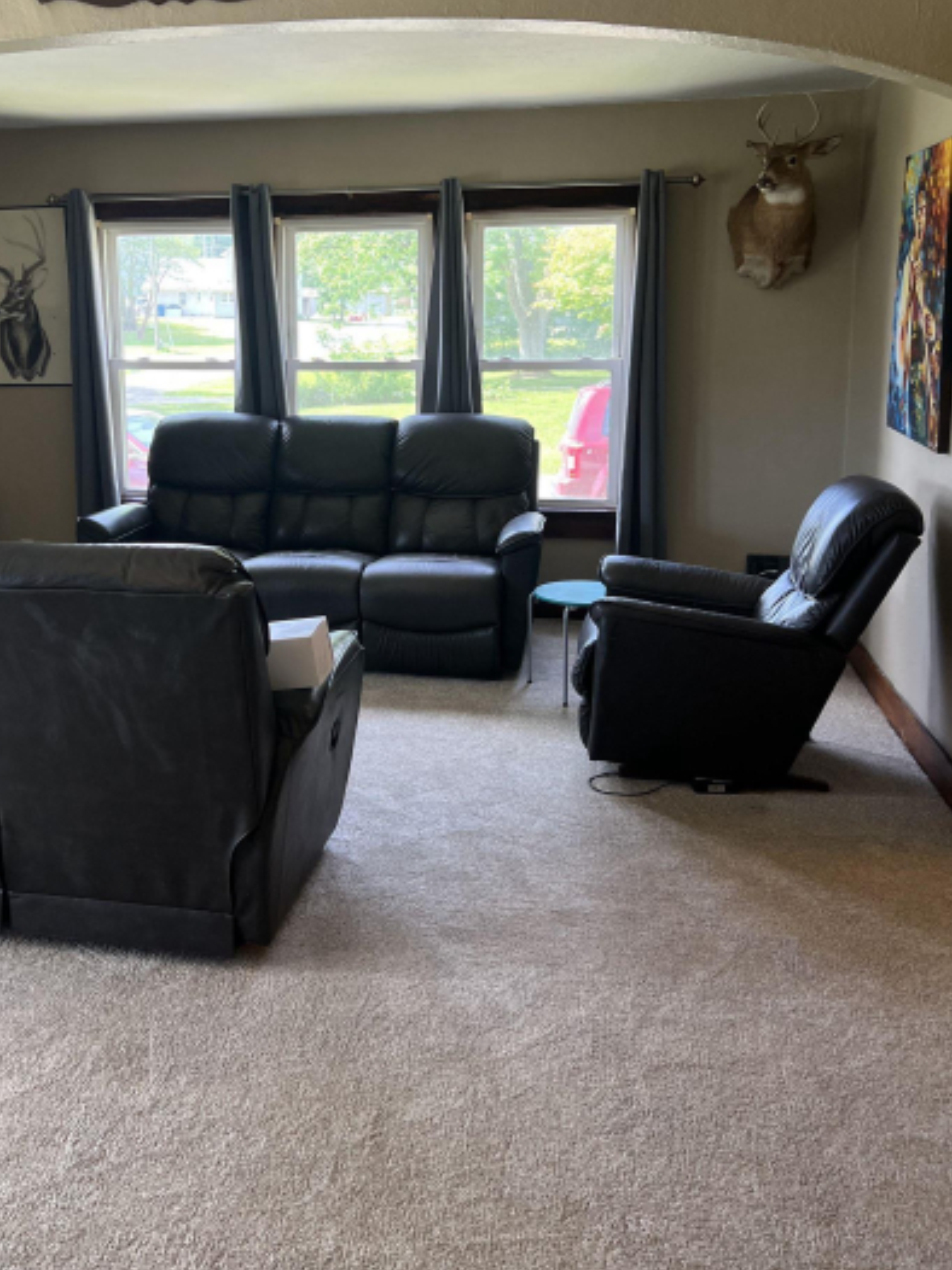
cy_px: 513
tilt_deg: -9.6
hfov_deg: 42.6
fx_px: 1211
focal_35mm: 33
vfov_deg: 55.0
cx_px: 358
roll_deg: +0.6
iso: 100
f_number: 1.5
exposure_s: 1/120
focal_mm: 5.7
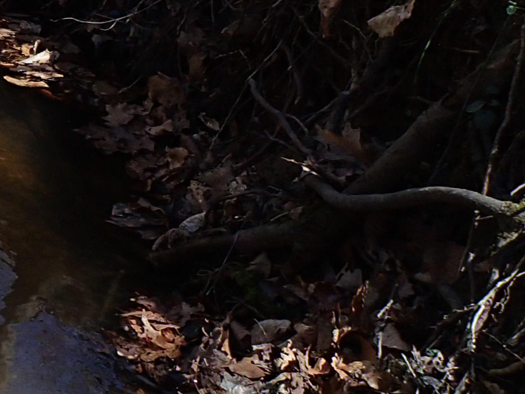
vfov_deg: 15.9
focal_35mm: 91
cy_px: -15
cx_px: -382
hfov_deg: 17.8
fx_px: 1380
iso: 200
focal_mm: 4.5
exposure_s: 1/1000
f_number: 2.8
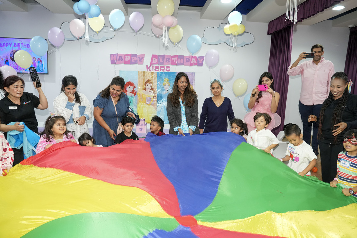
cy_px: 119
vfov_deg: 53.1
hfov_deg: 73.7
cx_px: 178
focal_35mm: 24
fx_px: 238
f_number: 5
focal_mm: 24
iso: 2000
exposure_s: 1/200
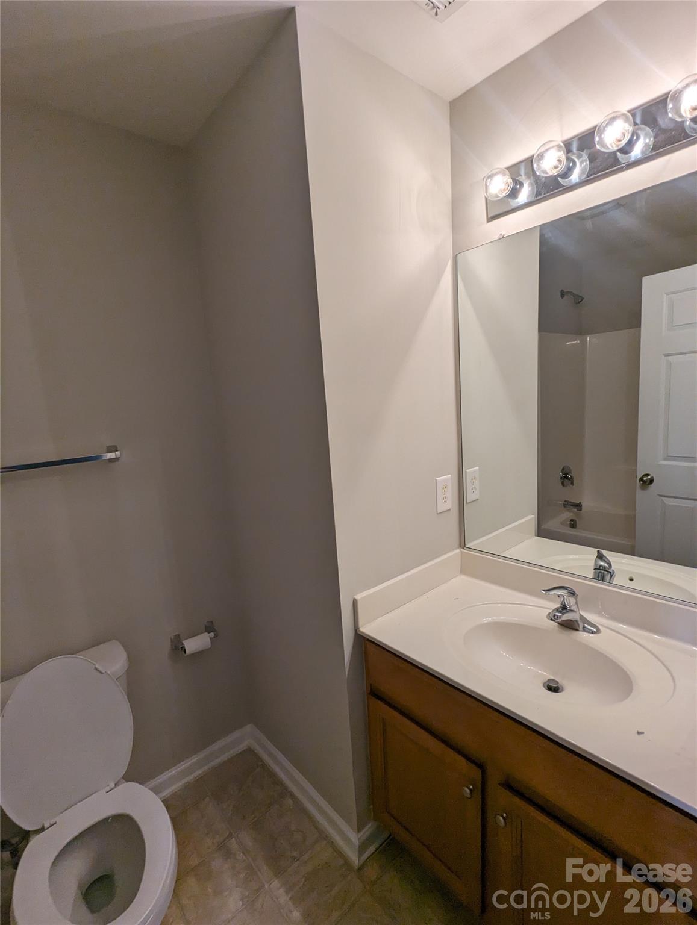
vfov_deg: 94.4
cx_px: 348
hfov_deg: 78.3
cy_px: 462
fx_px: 428
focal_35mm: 16
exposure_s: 1/120
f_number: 2.2
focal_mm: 2.35
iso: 98
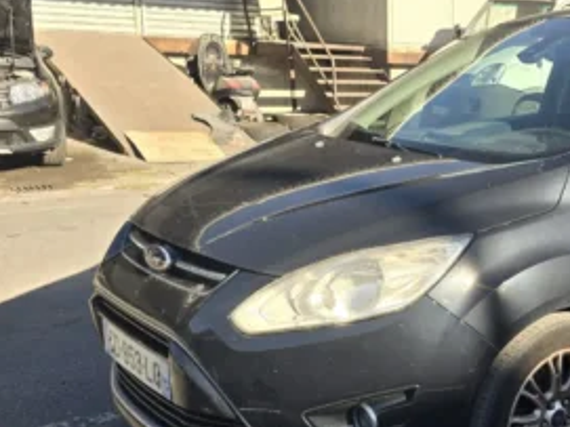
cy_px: 292
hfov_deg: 35.0
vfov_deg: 28.3
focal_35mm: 51
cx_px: 528
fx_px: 839
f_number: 1.7
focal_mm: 6.3
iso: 12
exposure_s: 1/261
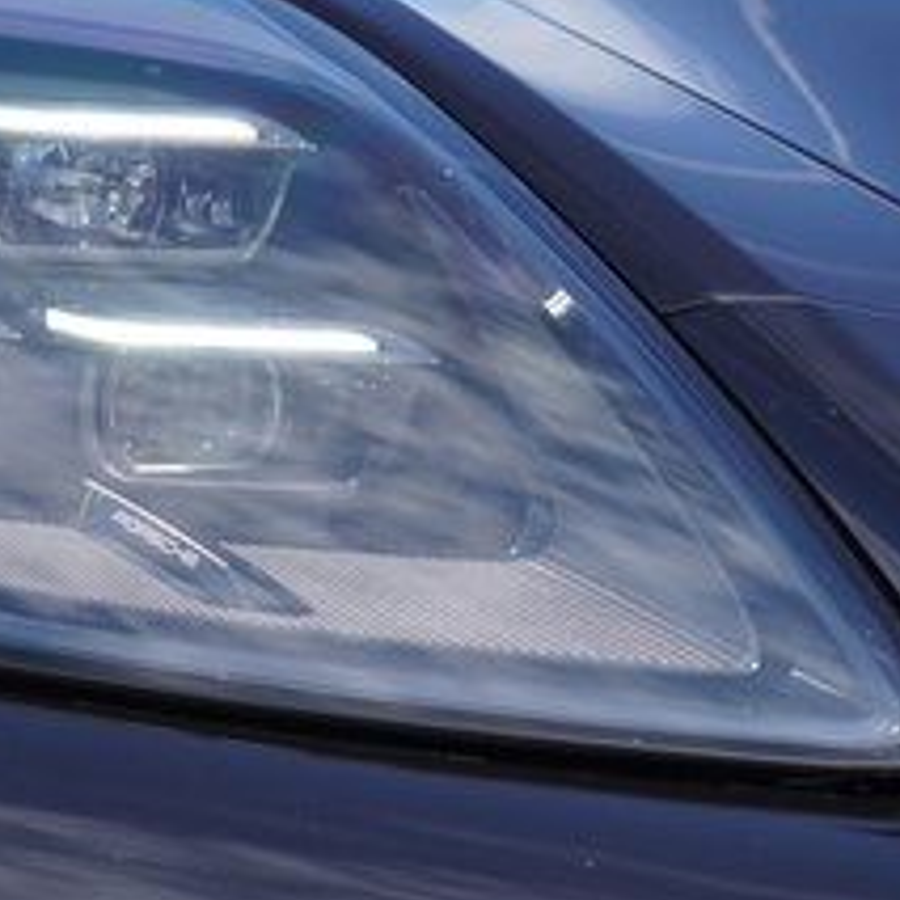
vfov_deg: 9.8
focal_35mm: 178
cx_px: 228
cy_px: 292
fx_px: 5236
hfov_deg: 9.8
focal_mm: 58
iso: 100
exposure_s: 1/400
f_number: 4
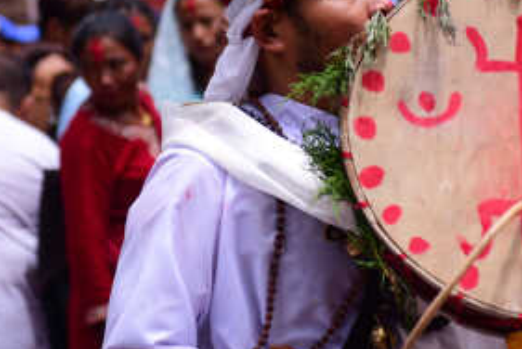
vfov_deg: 10.7
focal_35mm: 128
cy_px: 76
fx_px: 1858
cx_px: 309
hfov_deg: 16.0
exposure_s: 1/2500
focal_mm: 60
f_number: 3.2
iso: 160
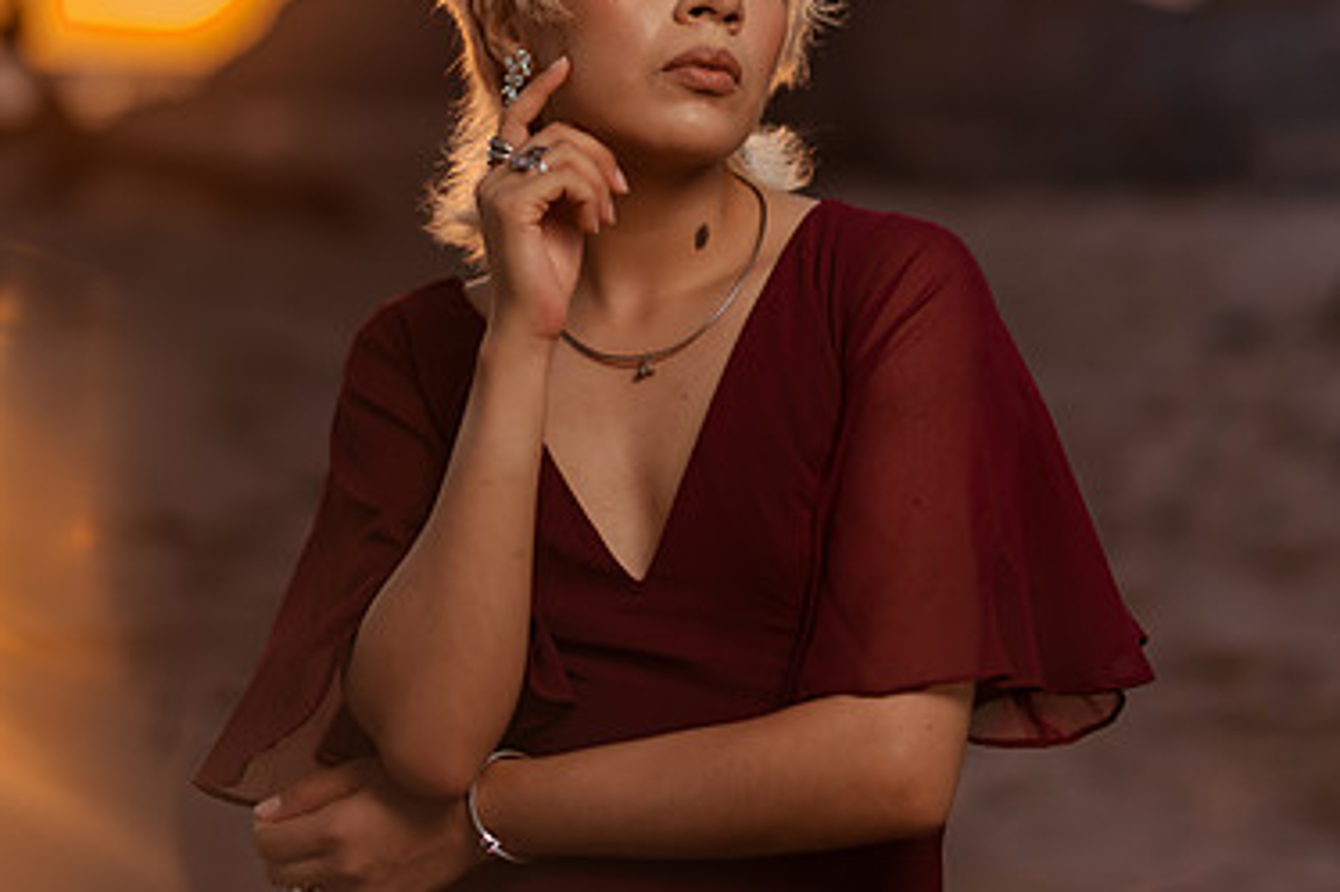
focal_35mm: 90
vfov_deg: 15.1
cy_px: 267
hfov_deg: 22.6
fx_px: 3348
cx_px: 566
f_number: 1.4
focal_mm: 58
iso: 50
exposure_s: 1/2500
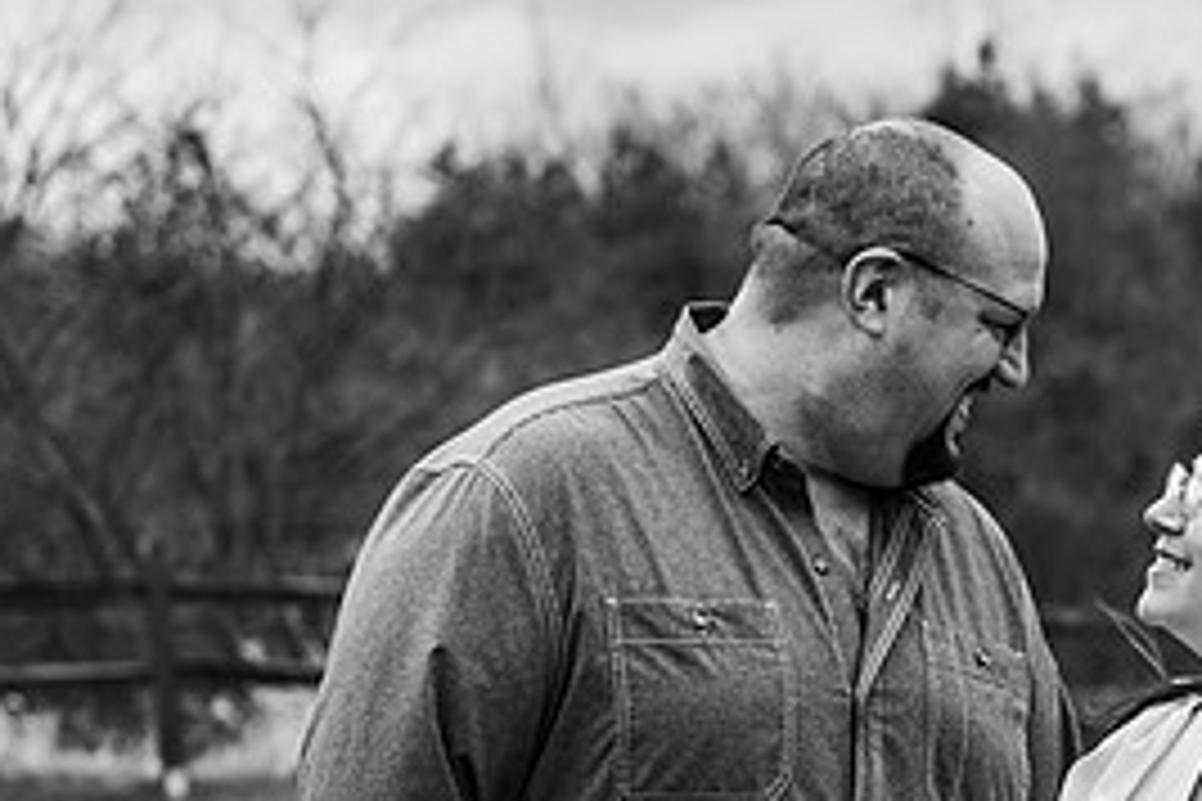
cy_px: 731
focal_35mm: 141
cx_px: 1026
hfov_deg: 14.4
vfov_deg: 9.7
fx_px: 4707
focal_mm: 65
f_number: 3.2
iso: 200
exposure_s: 1/400
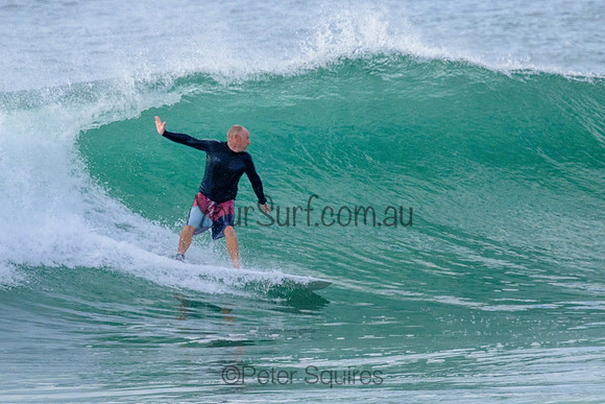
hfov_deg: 1.9
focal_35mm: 1095
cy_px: 161
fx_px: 18401
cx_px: 263
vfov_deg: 1.3
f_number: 11
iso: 1600
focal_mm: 800
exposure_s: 1/2000
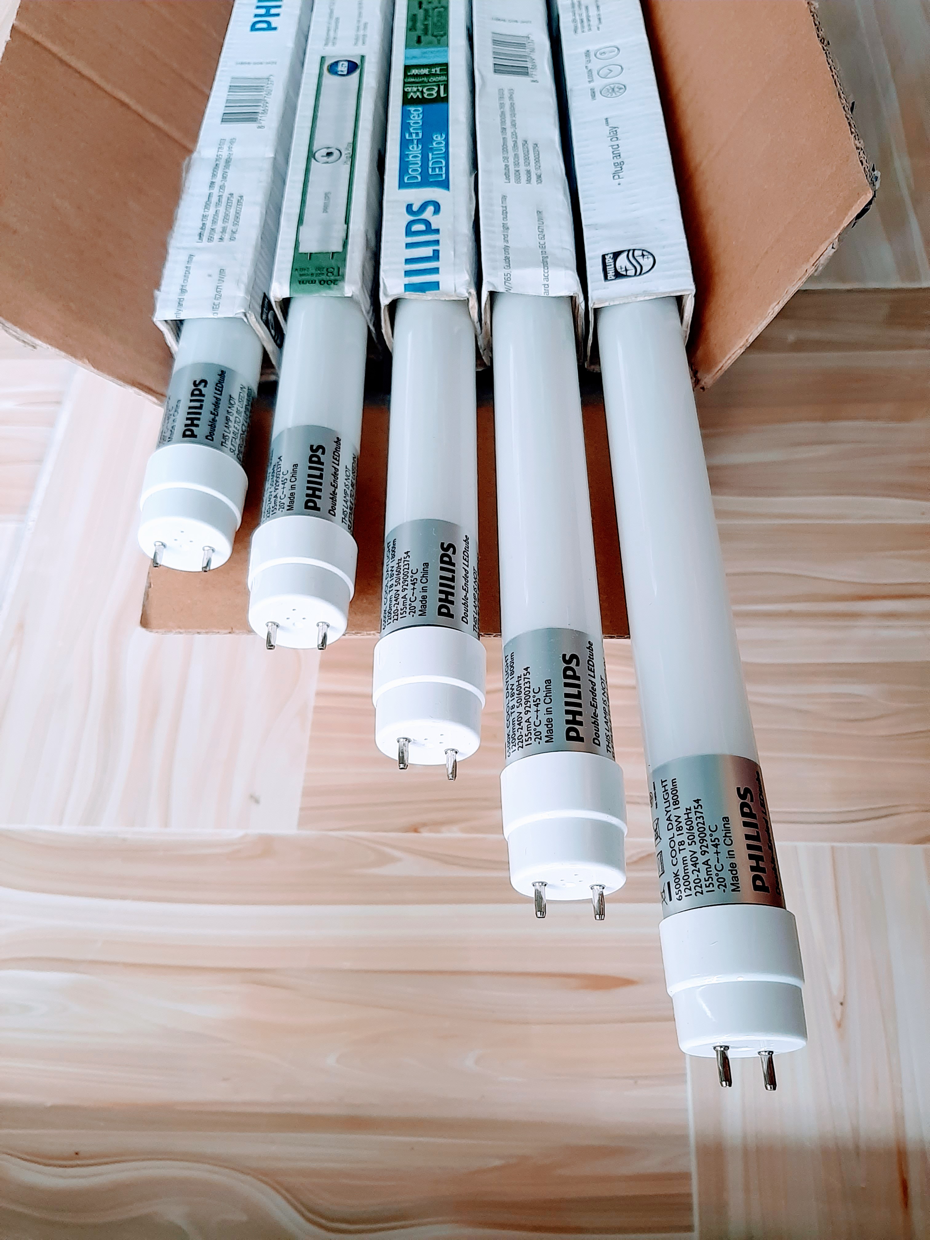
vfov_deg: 67.3
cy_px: 620
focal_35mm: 26
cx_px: 465
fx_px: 931
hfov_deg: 53.1
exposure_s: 1/50
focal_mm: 3.93
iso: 100
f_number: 1.7
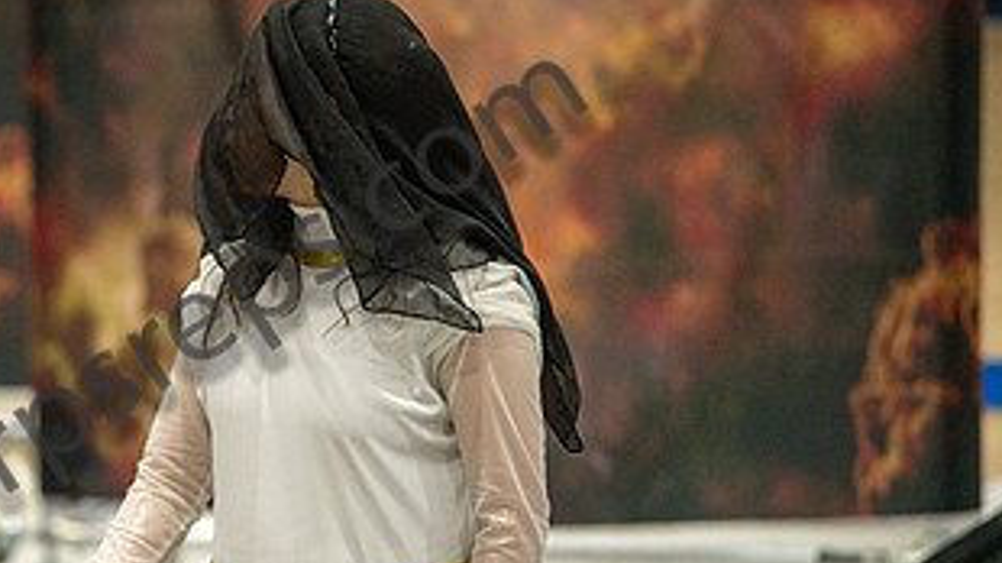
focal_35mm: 392
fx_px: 10410
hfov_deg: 5.5
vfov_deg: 3.1
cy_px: 438
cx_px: 91
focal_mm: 200
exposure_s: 1/500
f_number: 4
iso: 4000
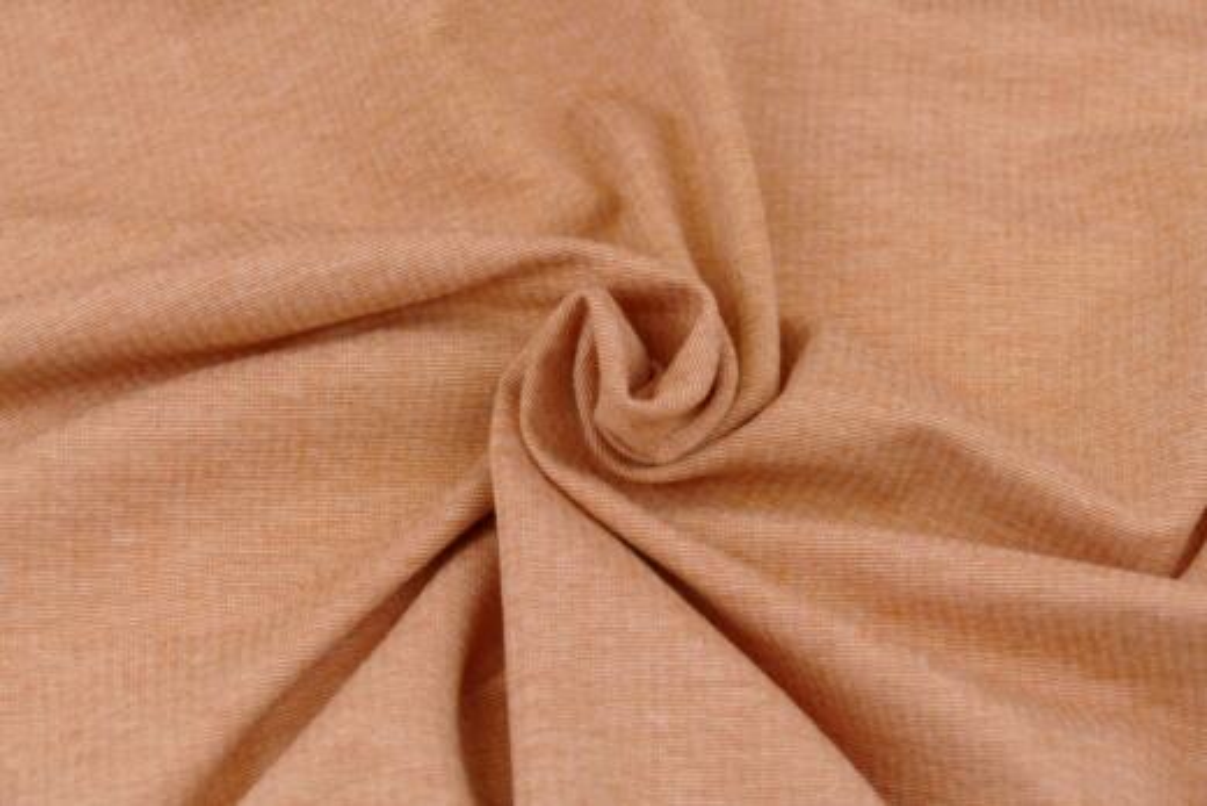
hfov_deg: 23.6
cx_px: 604
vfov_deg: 15.9
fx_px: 2884
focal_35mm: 86
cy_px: 403
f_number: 3.8
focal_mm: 31.44
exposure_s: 1/80
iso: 200
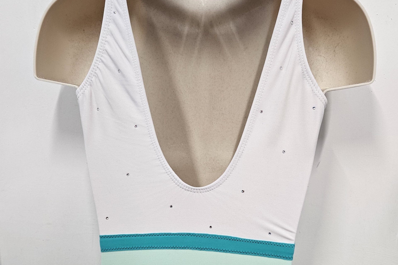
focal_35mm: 32
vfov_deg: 39.9
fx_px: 354
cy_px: 200
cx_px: 199
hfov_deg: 58.7
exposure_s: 1/100
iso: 160
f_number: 1.8
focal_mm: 5.4
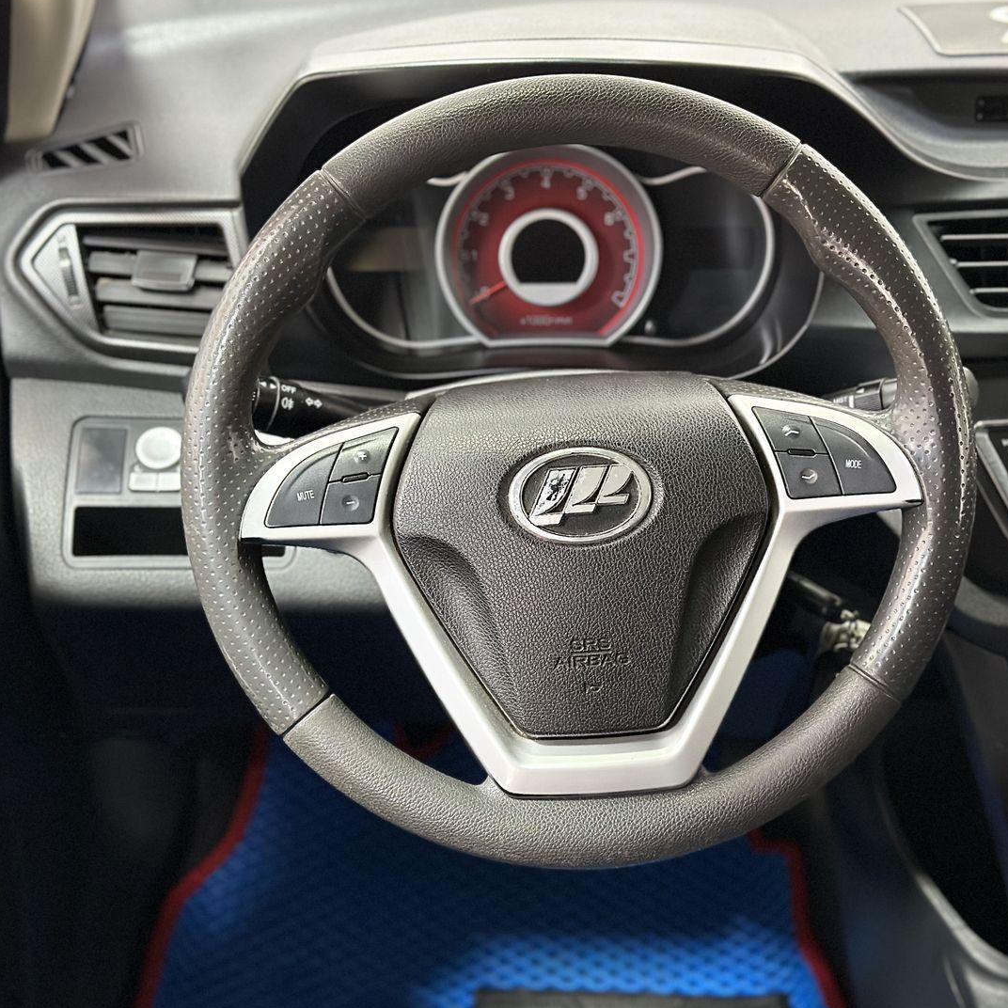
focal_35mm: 57
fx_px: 1878
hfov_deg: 30.0
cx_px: 570
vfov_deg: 30.0
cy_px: 502
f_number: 1.78
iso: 640
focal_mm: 6.86
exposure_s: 1/33
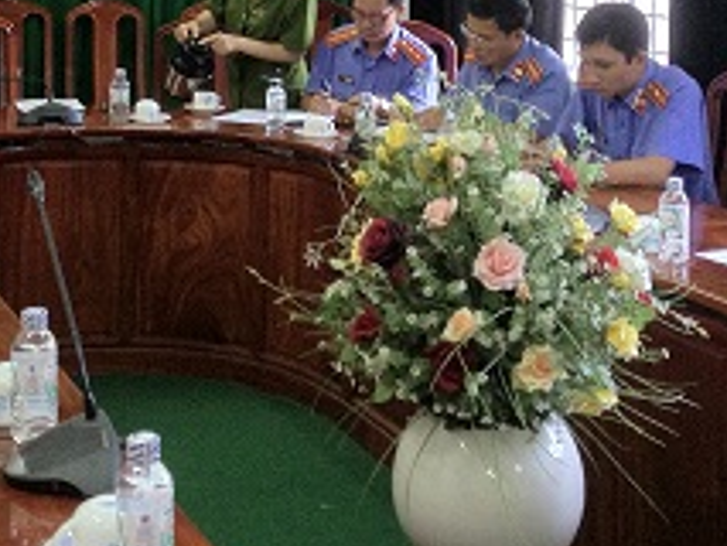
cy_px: -29
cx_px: 290
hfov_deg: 23.8
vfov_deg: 17.5
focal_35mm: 82
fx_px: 1723
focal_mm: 4.28
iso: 200
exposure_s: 1/20
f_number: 2.4
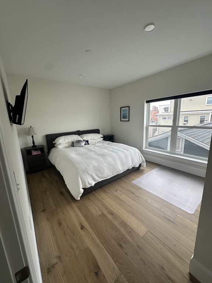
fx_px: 114
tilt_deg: -11.0
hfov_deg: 85.7
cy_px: 142
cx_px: 106
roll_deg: +1.1
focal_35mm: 14
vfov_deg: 102.1
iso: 40
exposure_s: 1/99
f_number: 2.2
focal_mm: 2.22
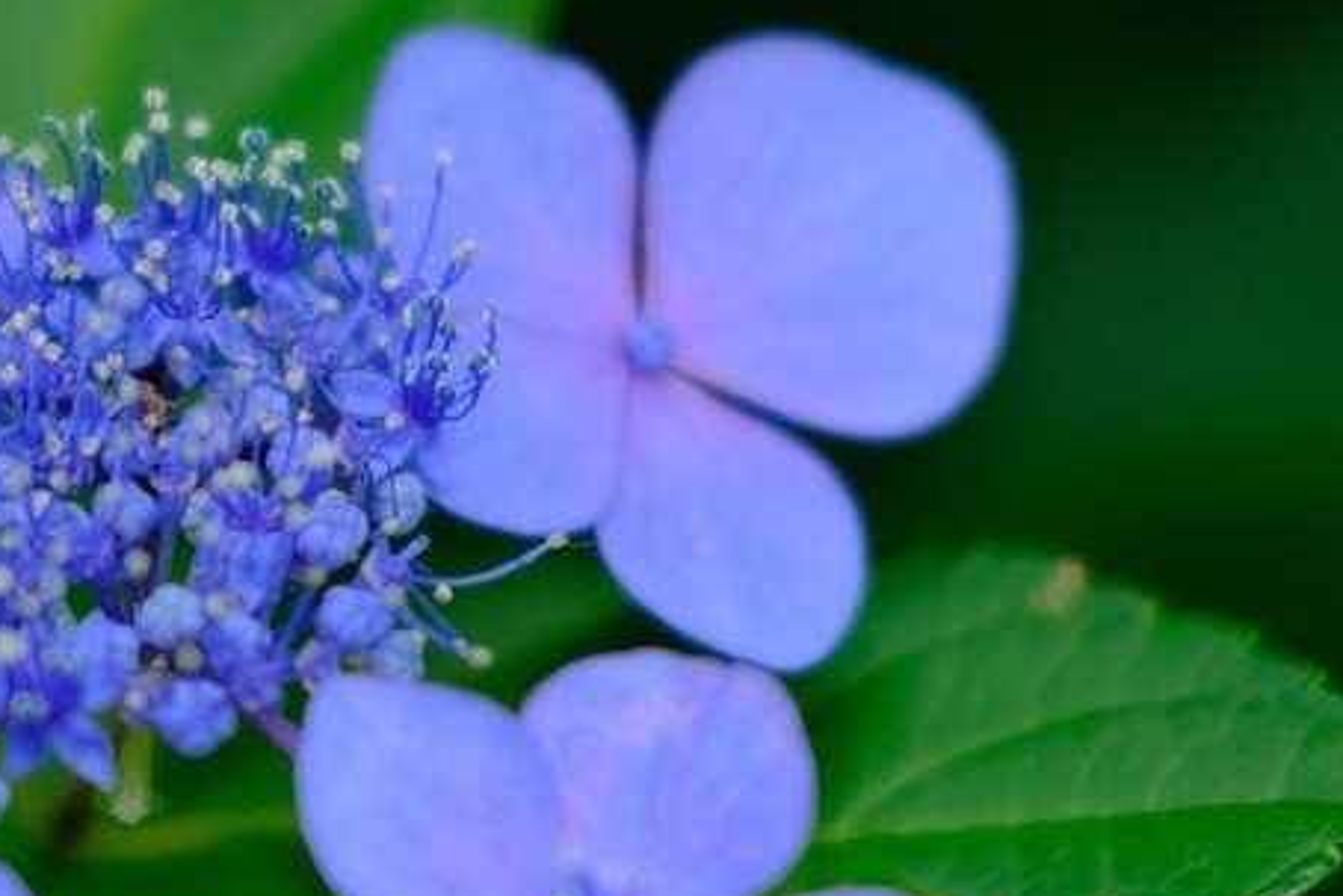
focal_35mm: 140
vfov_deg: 9.8
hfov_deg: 14.5
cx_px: 148
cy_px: 559
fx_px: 5224
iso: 640
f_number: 2
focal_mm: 35
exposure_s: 1/500
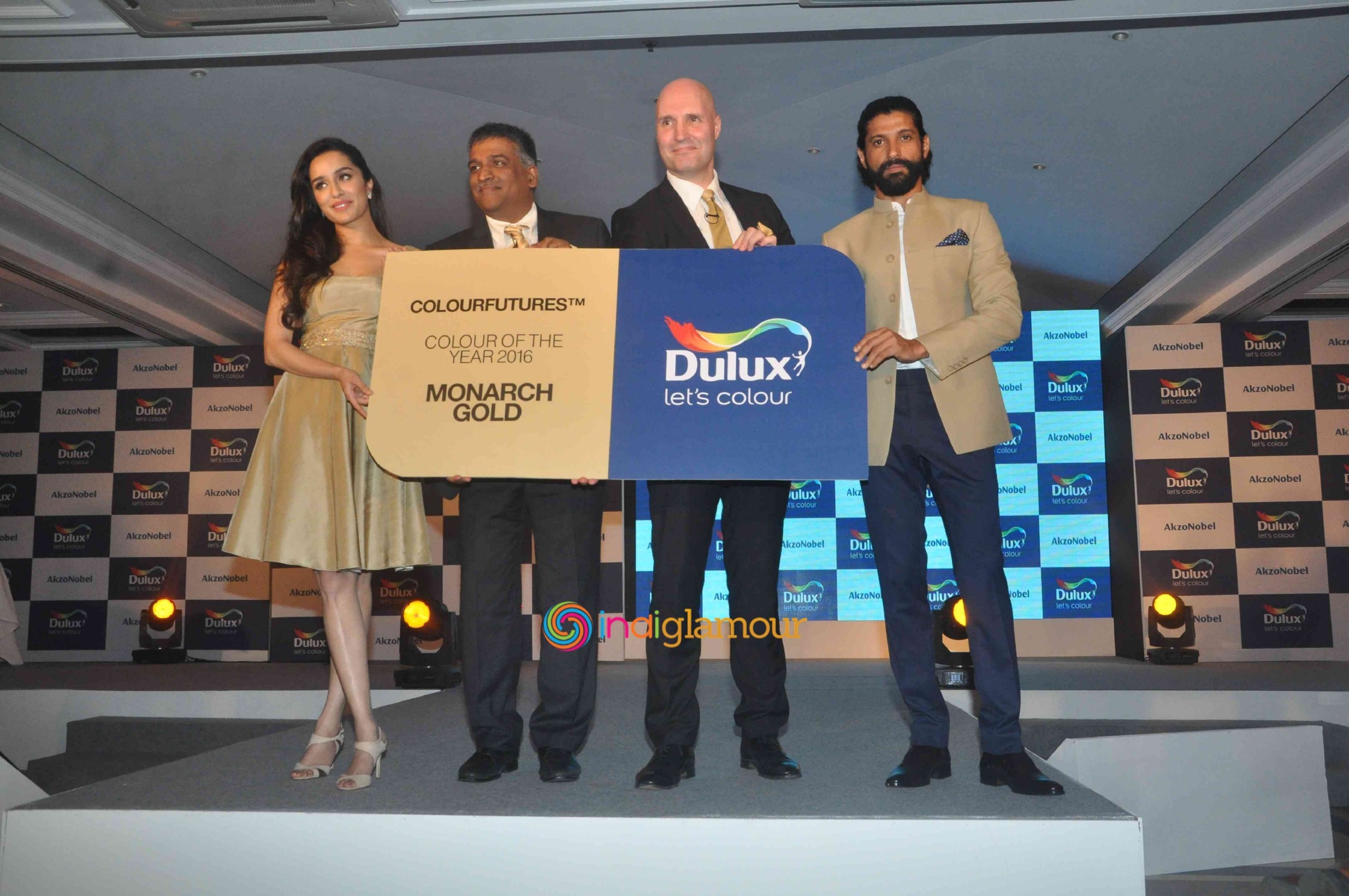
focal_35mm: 33
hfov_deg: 57.3
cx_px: 674
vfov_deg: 39.9
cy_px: 448
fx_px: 1235
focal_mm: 22
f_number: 11
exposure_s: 1/200
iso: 1250
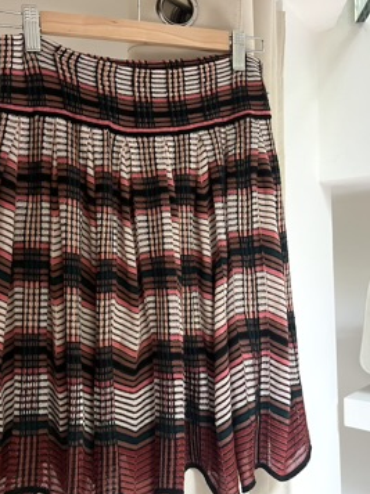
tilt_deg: +2.3
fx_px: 500
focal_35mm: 35
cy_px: 232
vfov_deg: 52.6
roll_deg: +0.4
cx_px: 154
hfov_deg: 40.5
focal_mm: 5.7
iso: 500
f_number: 1.5
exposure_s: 1/60
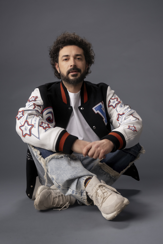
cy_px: 122
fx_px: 326
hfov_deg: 28.1
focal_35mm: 48
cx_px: 82
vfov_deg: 41.1
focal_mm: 48
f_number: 5.6
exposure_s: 1/200
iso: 400
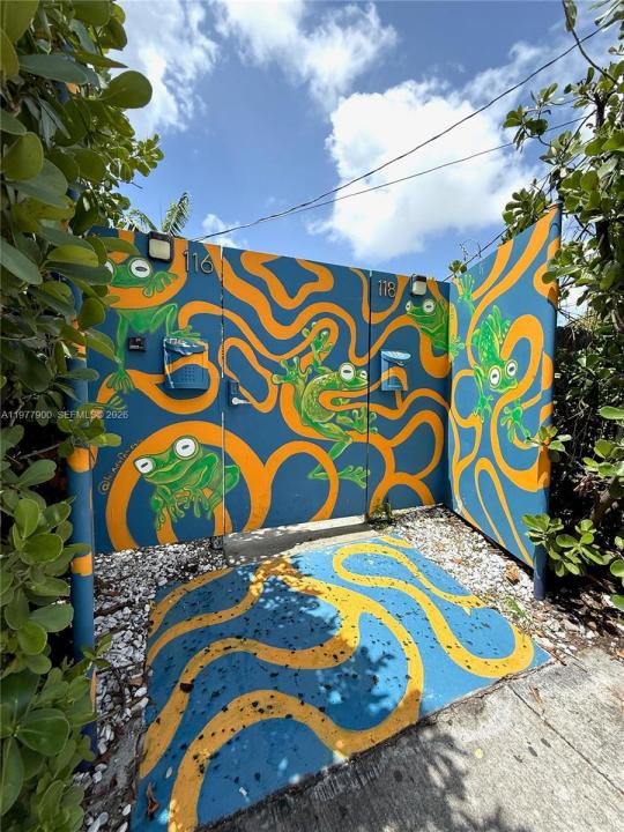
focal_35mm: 14
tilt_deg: -2.1
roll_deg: -0.8
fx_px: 336
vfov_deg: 102.1
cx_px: 312
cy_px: 416
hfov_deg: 85.7
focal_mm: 2.22
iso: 50
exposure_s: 1/1368
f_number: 2.2
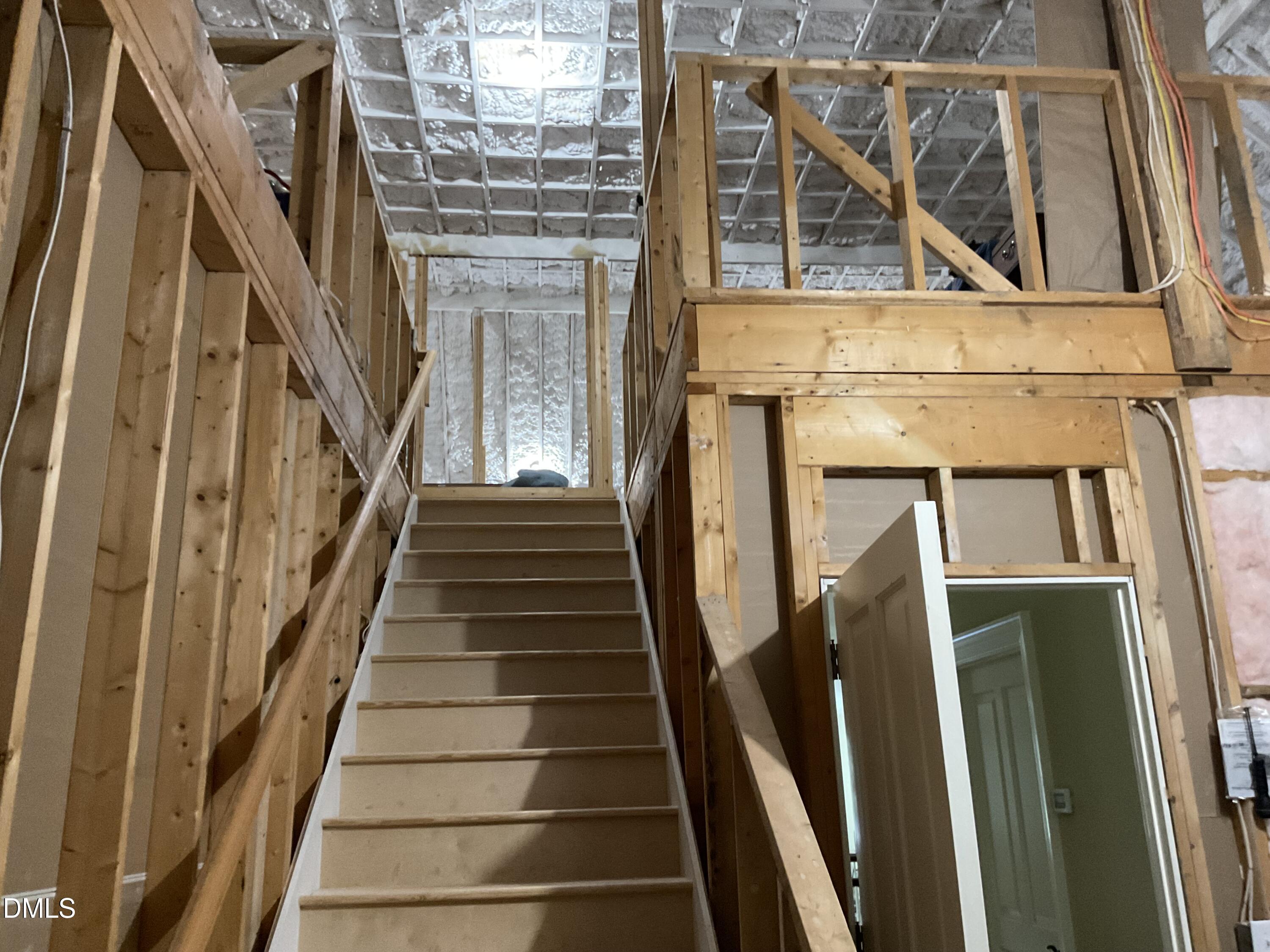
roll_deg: +2.0
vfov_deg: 48.2
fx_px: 1064
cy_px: 476
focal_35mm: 29
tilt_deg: +17.0
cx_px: 635
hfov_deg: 61.7
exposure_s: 1/30
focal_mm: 3
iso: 320
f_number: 1.8
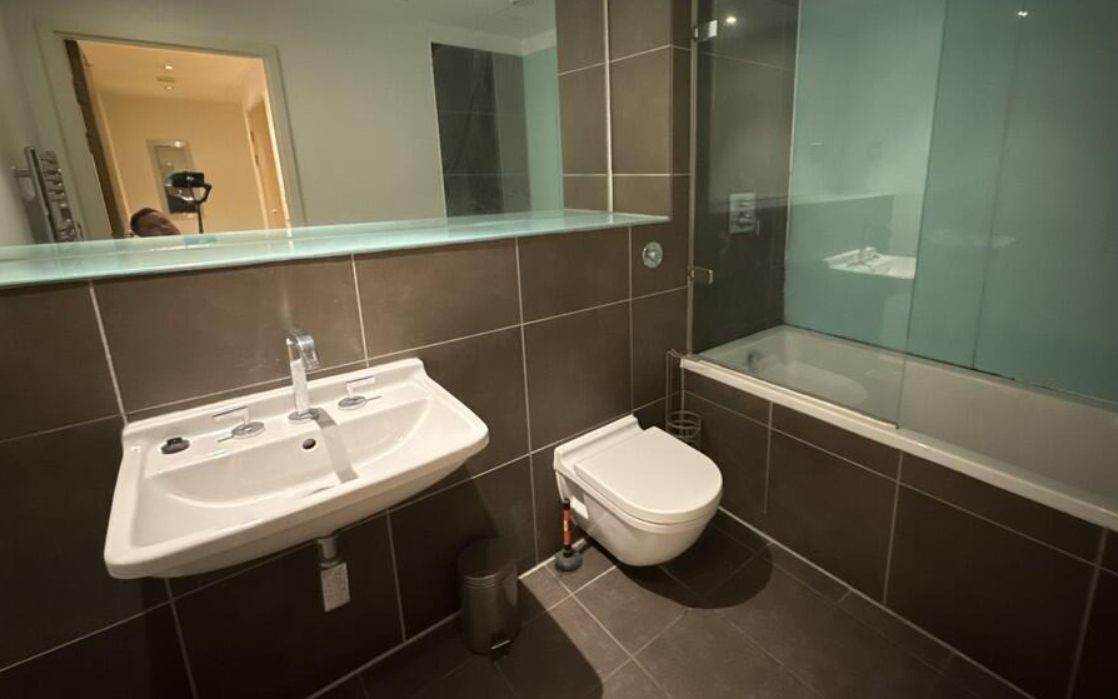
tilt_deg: -13.0
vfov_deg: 67.5
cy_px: 289
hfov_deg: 93.8
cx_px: 634
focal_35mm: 17
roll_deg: -1.1
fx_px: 518
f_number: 2.2
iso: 1250
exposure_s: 1/33
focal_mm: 2.22
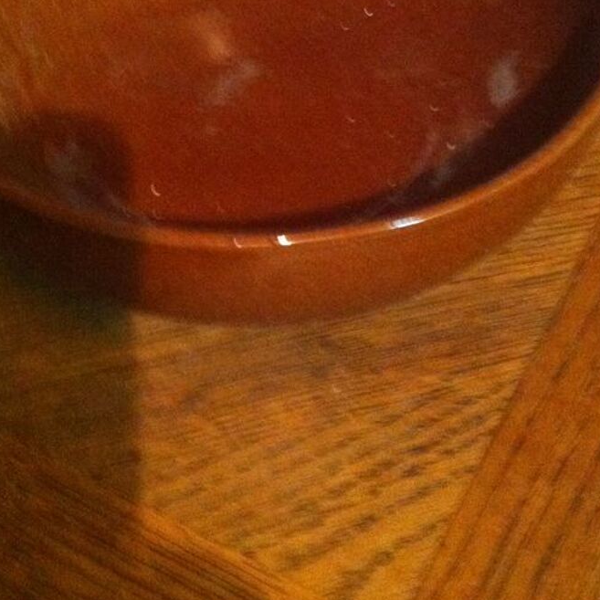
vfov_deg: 27.0
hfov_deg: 27.3
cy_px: 170
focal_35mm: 63
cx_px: 262
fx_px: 1235
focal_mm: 3.85
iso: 1000
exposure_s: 1/15
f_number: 2.8
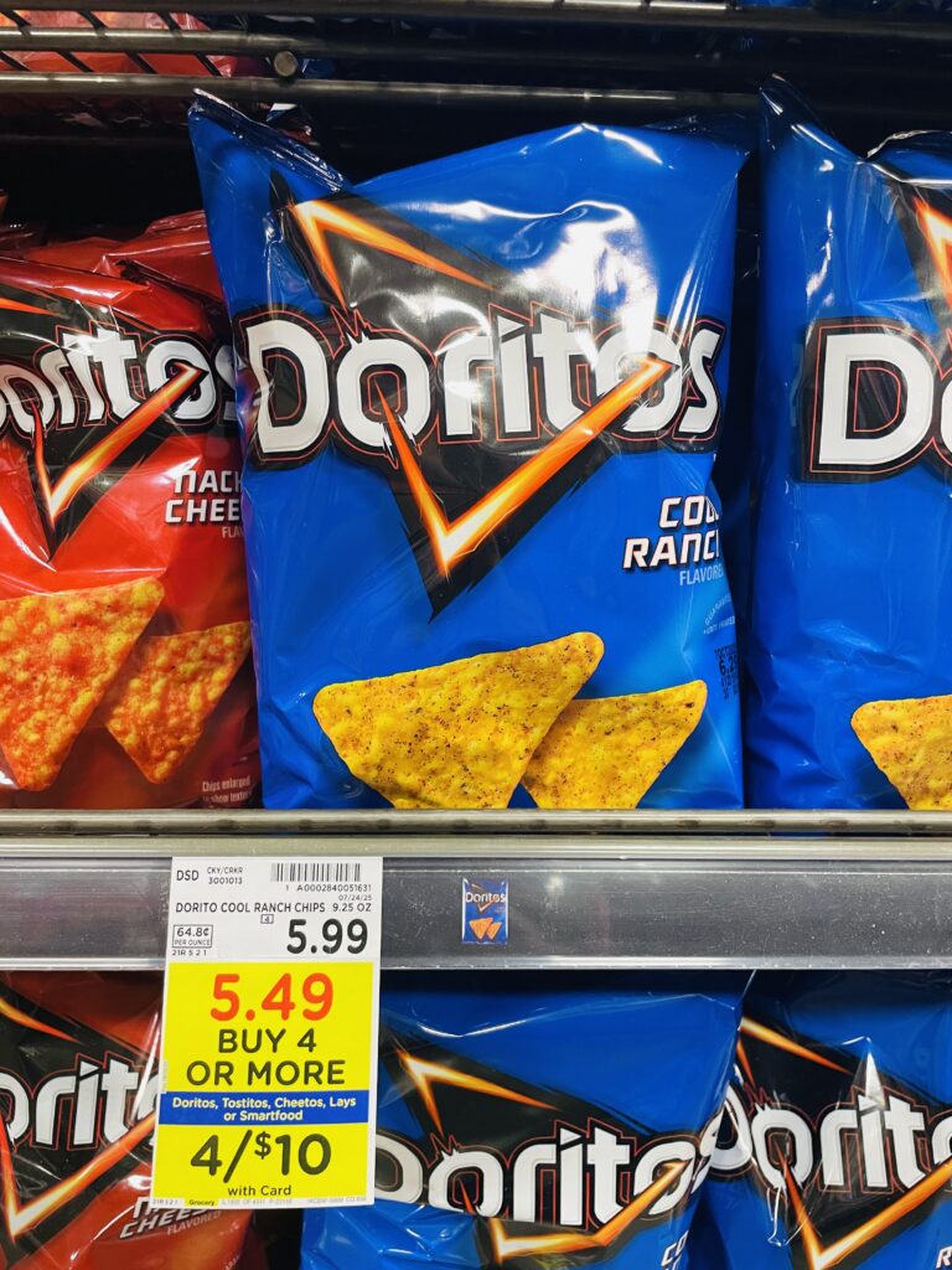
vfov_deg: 67.3
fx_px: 953
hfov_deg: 53.1
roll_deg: -1.1
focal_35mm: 26
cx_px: 476
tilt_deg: -18.9
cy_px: 635
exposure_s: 1/60
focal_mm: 4.2
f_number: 1.6
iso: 200
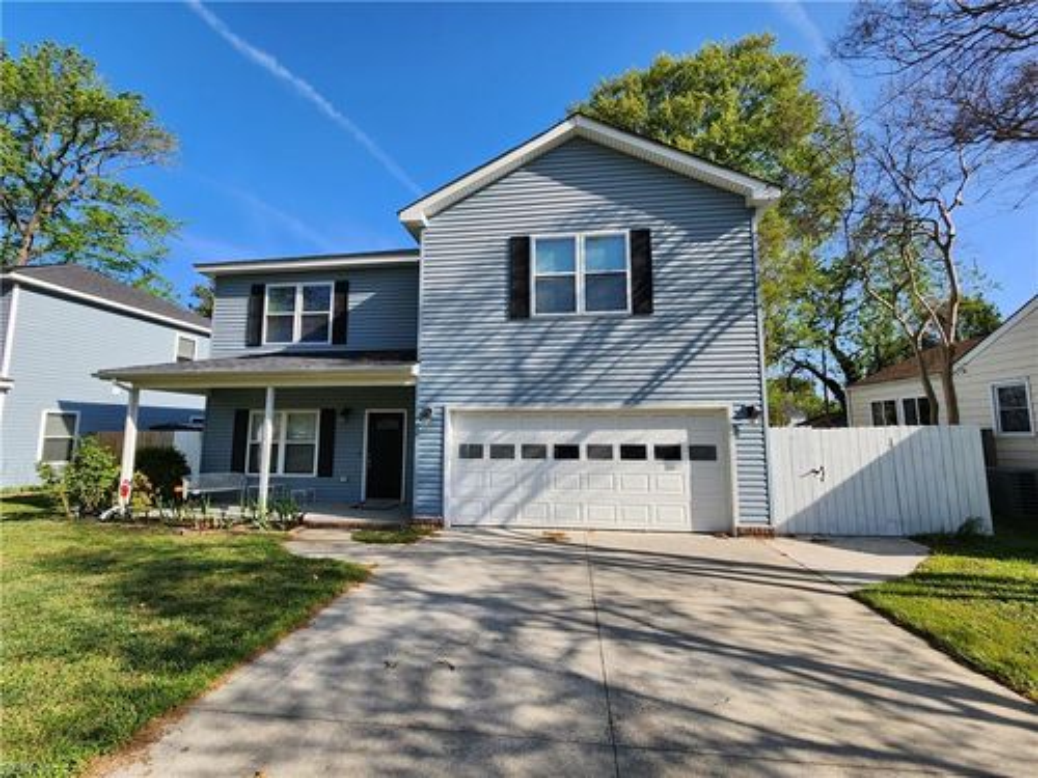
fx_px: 390
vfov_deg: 89.9
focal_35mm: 13
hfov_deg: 106.2
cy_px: 389
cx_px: 519
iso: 50
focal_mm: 2.2
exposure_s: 1/1163
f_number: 2.2
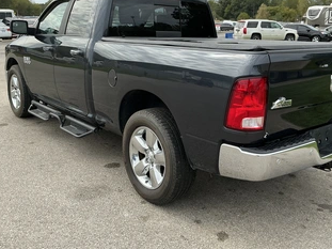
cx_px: 197
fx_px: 345
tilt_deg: -12.1
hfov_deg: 51.1
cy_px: 102
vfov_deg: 39.5
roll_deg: -1.5
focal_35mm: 36
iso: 25
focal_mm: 3
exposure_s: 1/997
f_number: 1.8
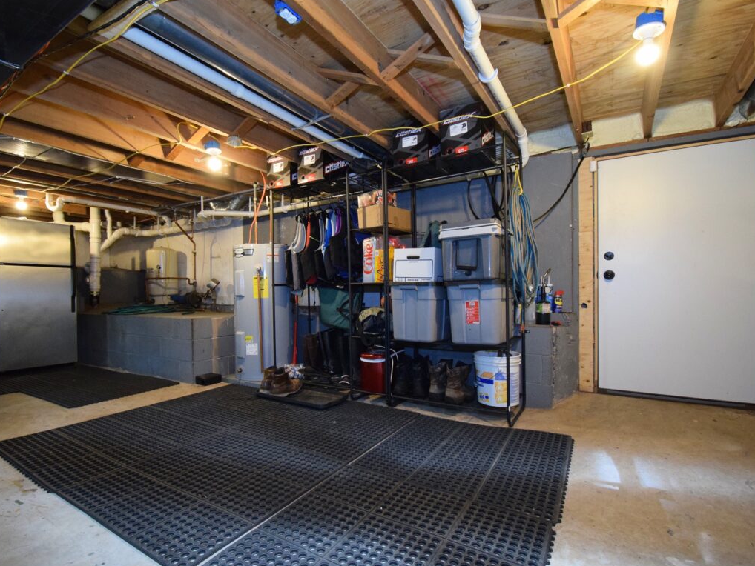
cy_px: 291
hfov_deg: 90.9
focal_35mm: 17
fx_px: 371
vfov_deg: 74.7
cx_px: 352
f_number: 4.5
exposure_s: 1/60
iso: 2000
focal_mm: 10
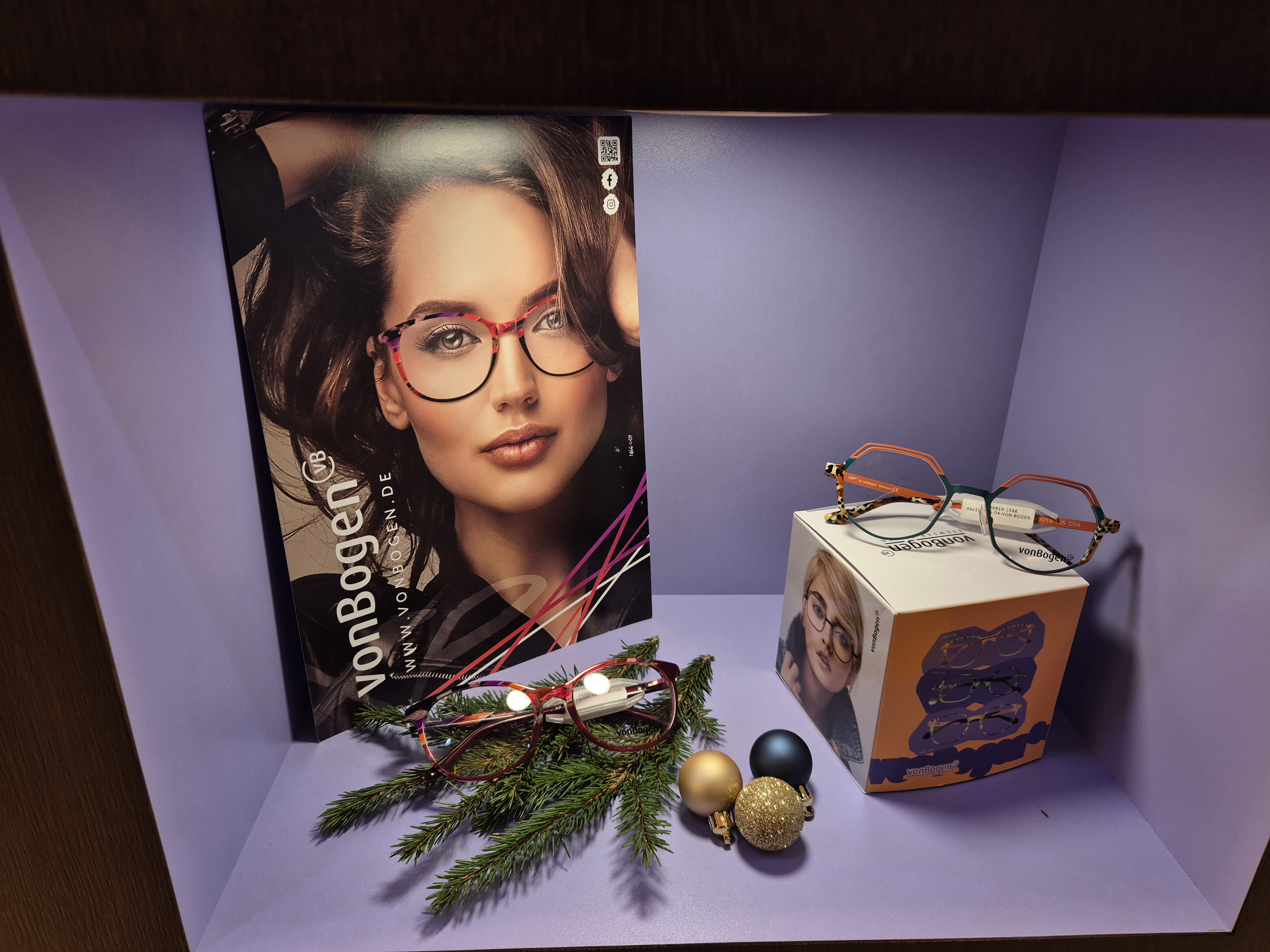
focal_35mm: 23
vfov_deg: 58.9
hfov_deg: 73.9
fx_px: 844
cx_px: 635
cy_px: 476
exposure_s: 1/100
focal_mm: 5.4
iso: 40
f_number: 1.8
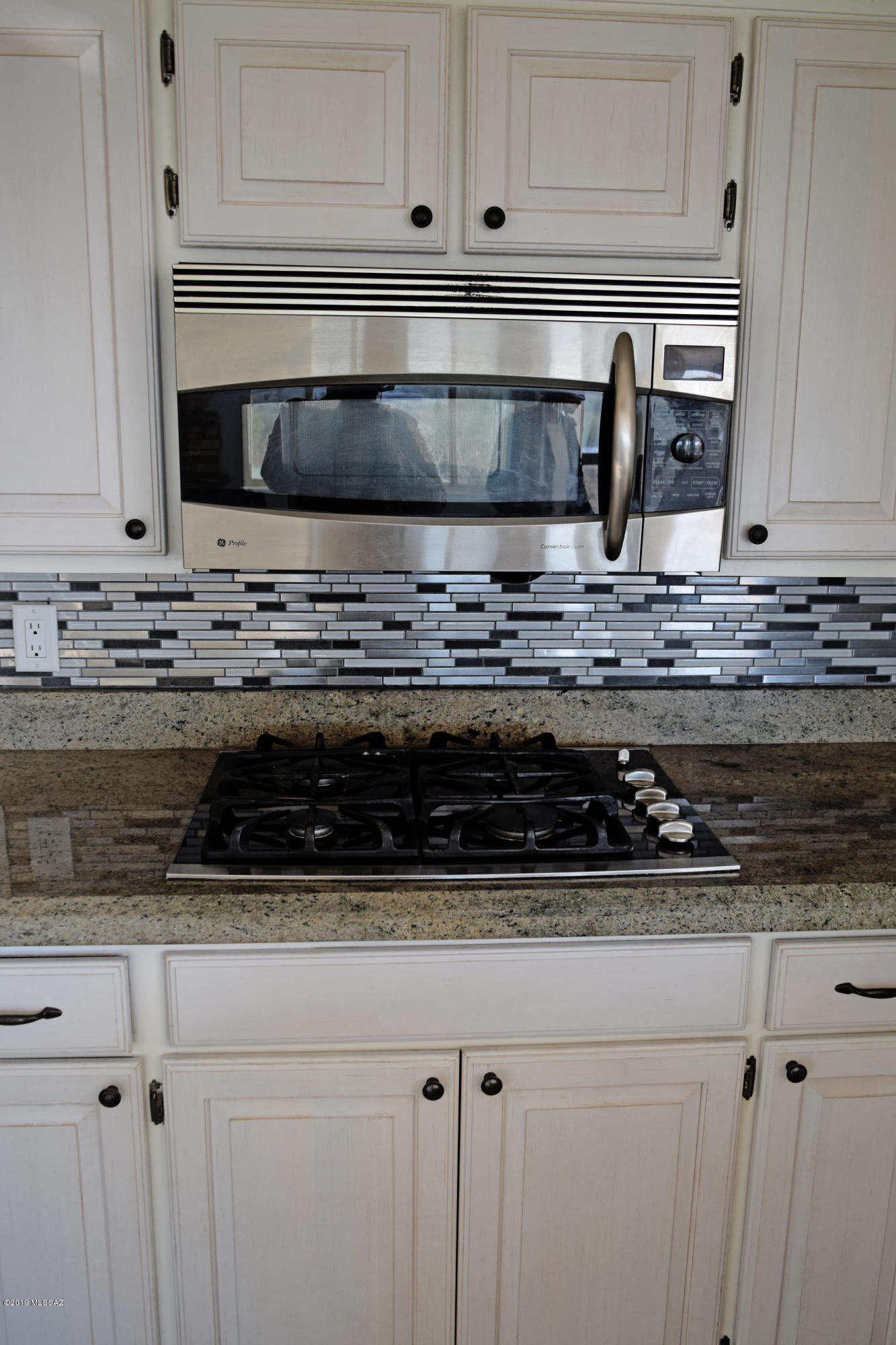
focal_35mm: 30
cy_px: 672
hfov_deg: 43.6
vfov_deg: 61.9
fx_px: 1120
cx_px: 448
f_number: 5
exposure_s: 1/100
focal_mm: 20
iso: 400
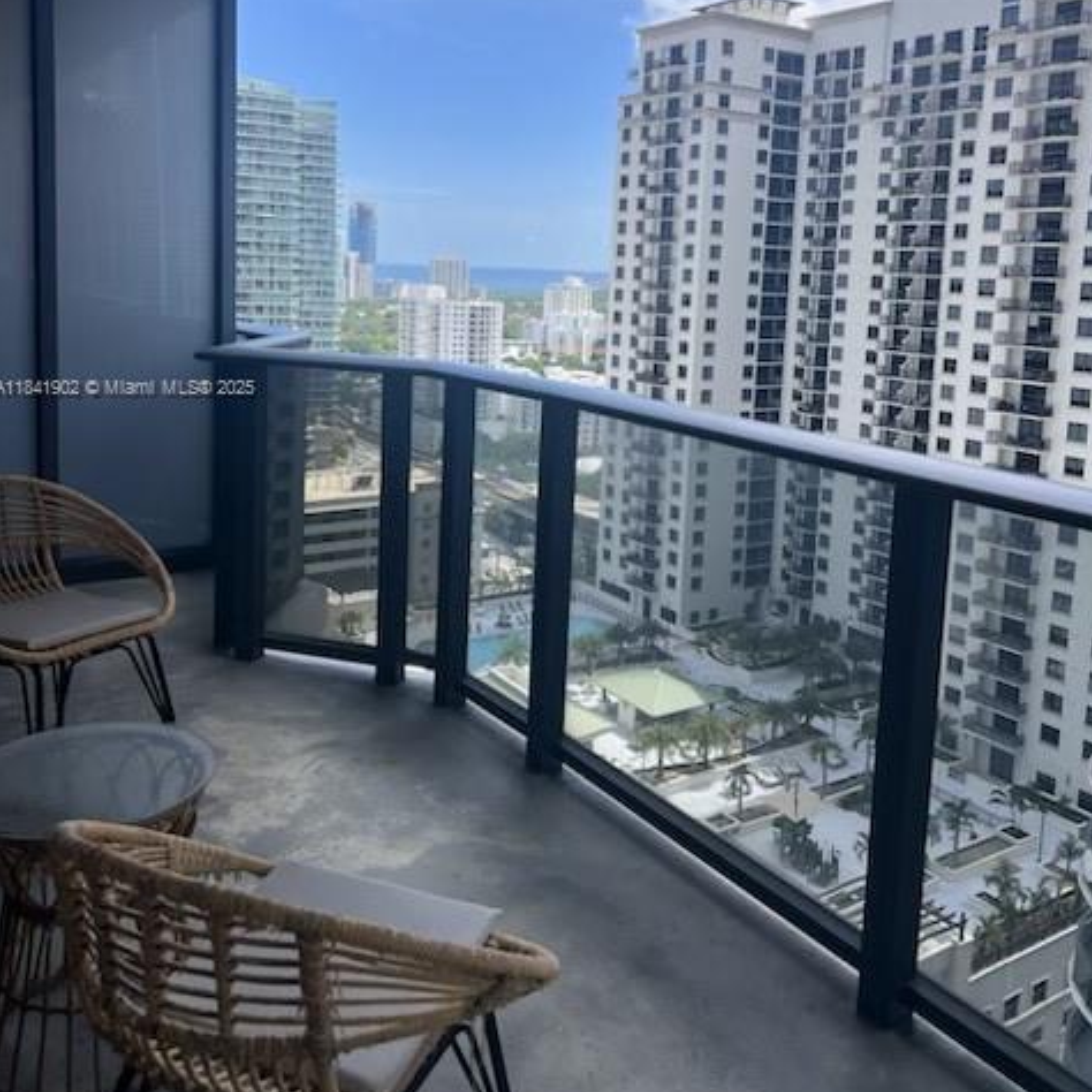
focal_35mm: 31
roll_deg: -1.3
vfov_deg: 51.8
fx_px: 1106
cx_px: 544
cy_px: 389
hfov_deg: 52.5
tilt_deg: -6.8
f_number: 1.5
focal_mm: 5.7
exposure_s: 1/2915
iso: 50
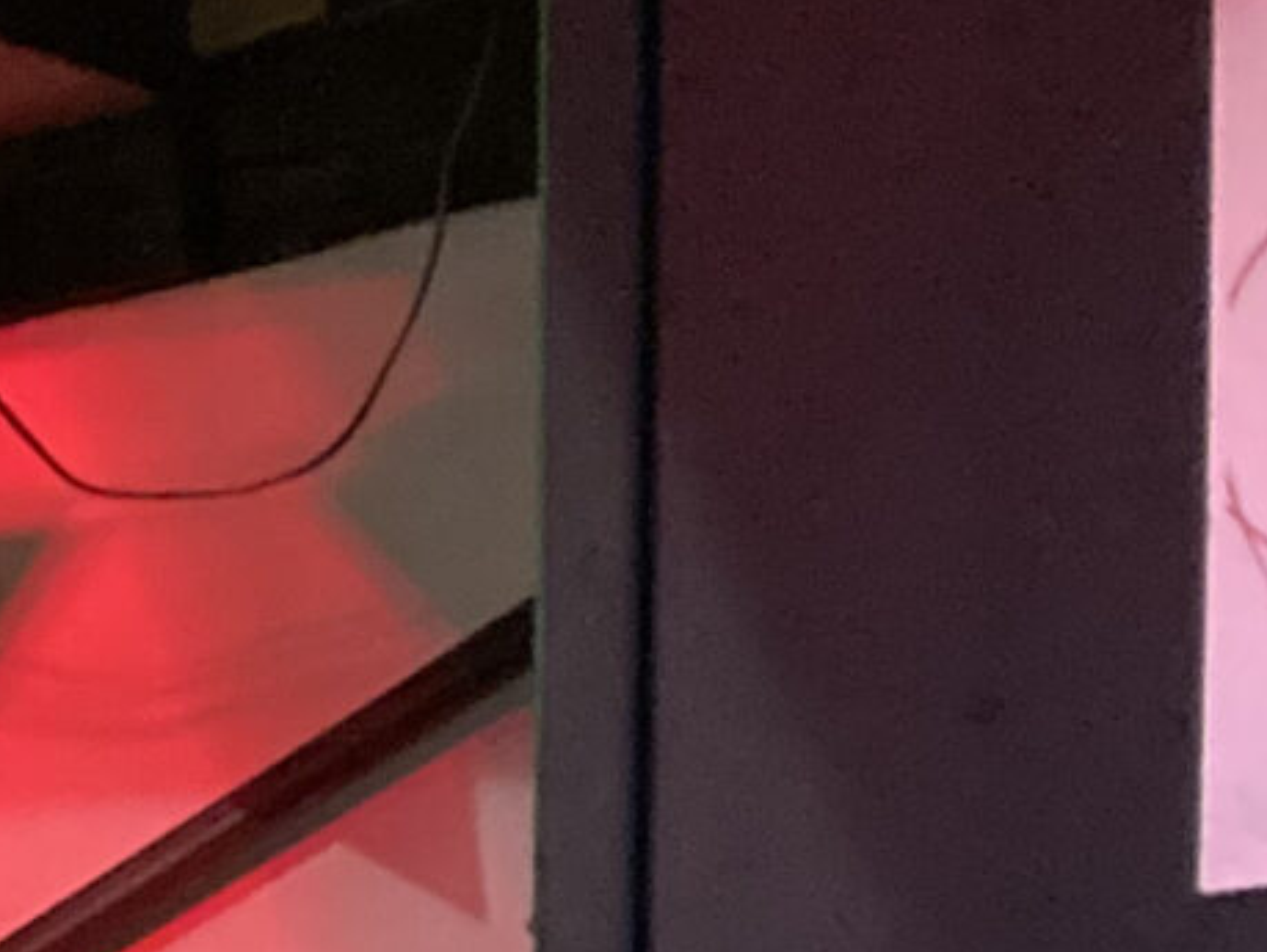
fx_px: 5714
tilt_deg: -1.2
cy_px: 2177
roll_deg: -0.8
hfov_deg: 10.3
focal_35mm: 156
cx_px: -2131
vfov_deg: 8.8
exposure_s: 1/20
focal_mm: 3.99
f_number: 1.8
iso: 640
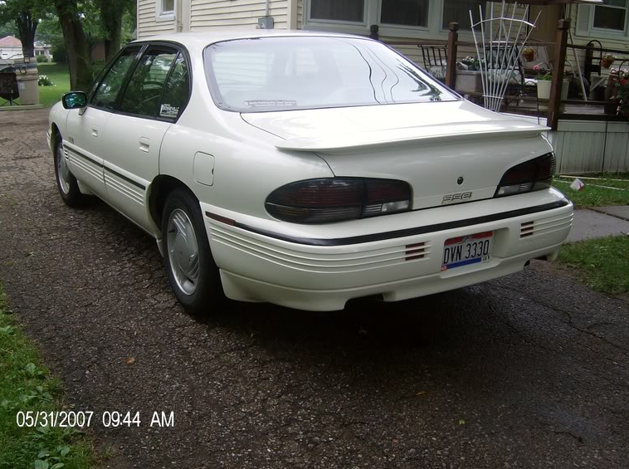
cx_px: 309
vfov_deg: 37.6
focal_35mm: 38
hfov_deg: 49.1
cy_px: 227
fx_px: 689
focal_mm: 6
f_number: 4.7
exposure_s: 1/244
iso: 100
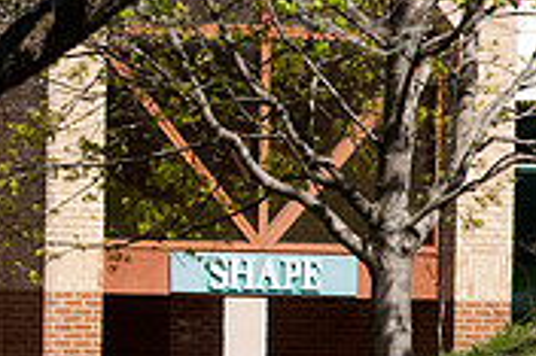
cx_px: -341
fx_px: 13635
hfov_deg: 2.2
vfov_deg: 1.5
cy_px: 250
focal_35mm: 917
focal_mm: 185
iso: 200
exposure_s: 1/320
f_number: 8
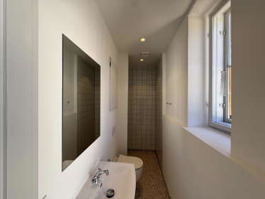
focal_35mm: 14
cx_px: 132
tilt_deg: -0.2
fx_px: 107
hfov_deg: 102.0
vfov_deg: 85.7
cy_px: 100
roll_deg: -0.2
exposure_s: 1/139
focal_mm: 2.22
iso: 50
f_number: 2.2
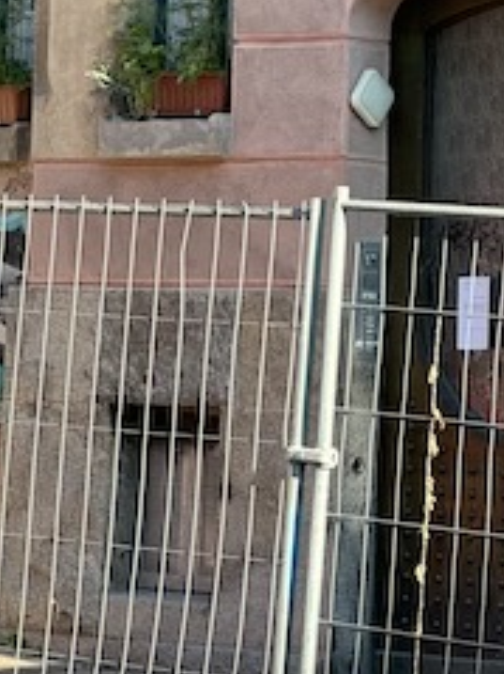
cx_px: 603
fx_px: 4003
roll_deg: -2.1
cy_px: 25
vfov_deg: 9.6
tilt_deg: +5.2
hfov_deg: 7.2
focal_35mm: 206
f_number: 2.8
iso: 32
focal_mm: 9
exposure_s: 1/99
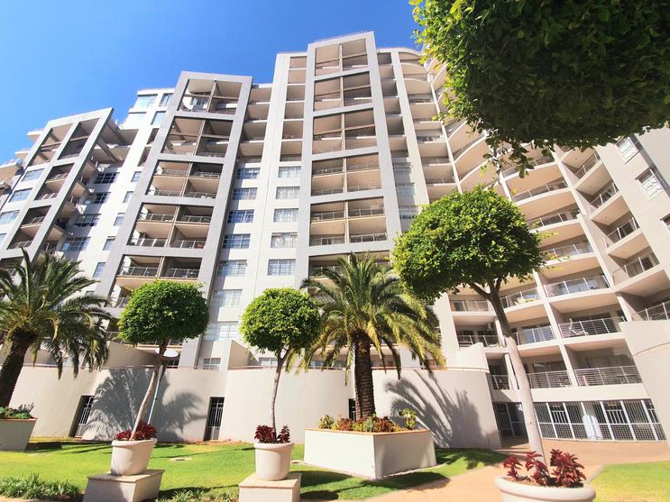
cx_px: 319
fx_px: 271
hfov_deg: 102.0
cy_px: 269
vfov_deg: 85.5
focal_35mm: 14
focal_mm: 1.8
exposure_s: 1/1000
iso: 50
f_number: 2.2
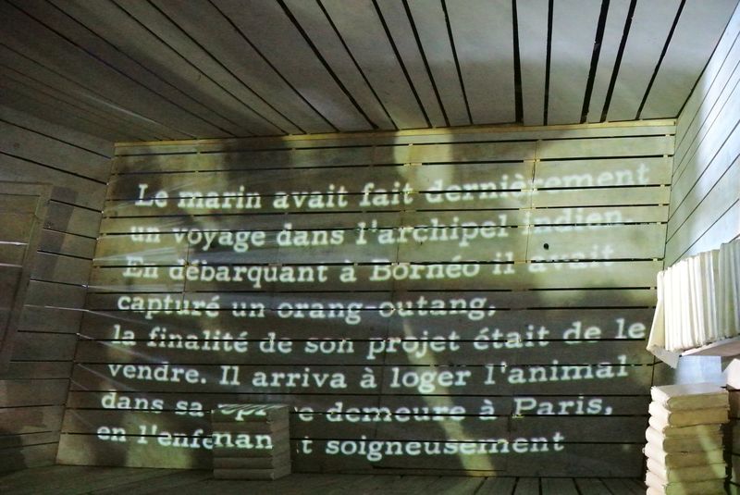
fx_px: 1872
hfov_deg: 22.4
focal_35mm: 91
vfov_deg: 15.1
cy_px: 248
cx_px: 370
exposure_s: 1/80
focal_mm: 33.9
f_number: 3.8
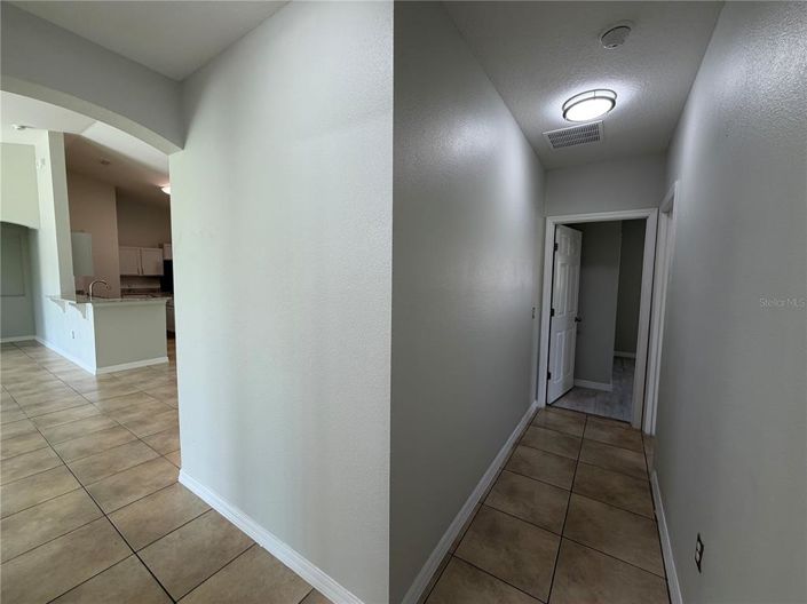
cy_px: 302
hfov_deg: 102.1
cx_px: 404
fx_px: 326
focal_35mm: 14
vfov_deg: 85.6
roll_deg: -0.6
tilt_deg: -5.4
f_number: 2.2
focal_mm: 2.22
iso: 125
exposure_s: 1/120
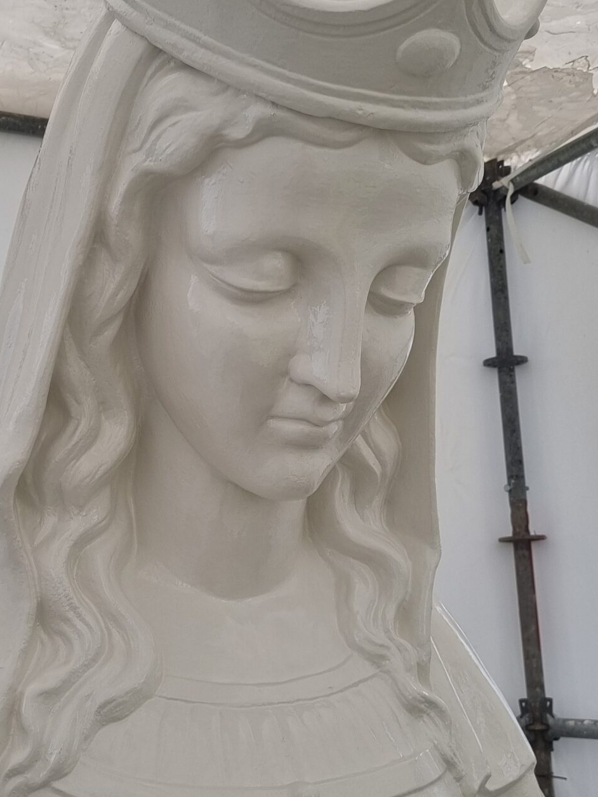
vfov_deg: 36.2
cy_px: 421
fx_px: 1221
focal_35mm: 53
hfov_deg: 27.4
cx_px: 211
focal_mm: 5.4
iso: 50
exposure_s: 1/3120
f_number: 1.8
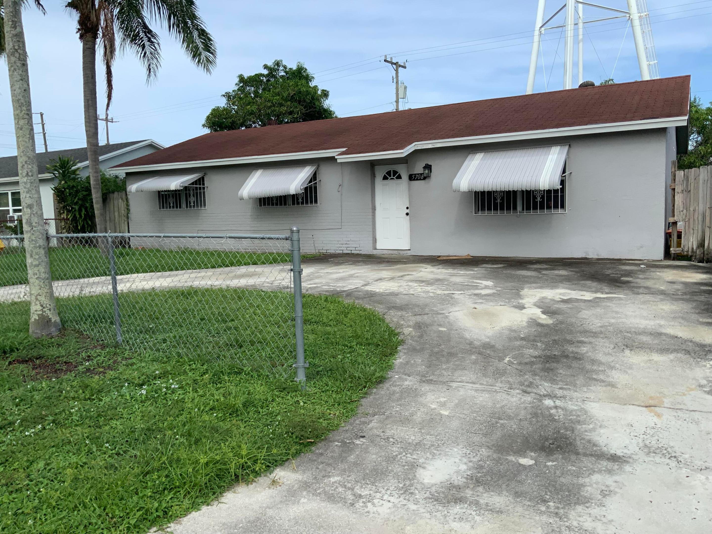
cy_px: 267
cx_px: 356
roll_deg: +3.0
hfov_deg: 61.7
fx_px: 596
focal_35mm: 29
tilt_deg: -7.9
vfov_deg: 48.2
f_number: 1.8
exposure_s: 1/1730
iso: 16
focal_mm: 3
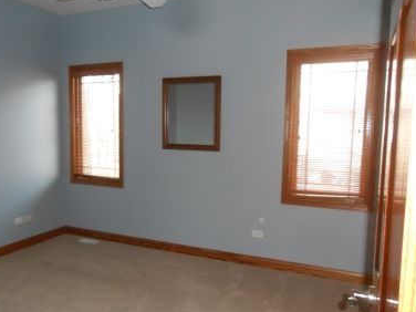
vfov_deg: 45.4
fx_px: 373
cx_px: 181
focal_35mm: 31
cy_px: 165
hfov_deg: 58.2
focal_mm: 4.6
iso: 400
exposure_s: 1/25
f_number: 3.5
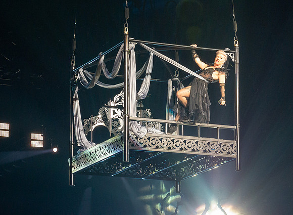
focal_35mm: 185
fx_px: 1554
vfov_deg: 7.9
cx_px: 195
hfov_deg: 10.8
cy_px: 84
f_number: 5.6
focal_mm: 53.1
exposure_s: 1/100
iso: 800
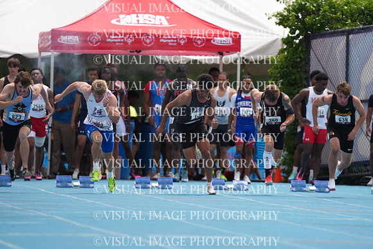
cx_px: 186
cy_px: 124
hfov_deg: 3.4
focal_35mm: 600
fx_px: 6218
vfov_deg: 2.3
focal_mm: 600
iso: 500
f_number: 6.3
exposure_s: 1/1600
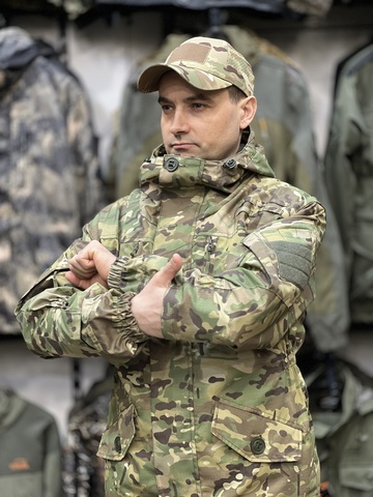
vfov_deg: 25.3
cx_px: 186
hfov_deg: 19.1
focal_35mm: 77
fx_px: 1106
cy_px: 248
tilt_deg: -3.5
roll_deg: +2.5
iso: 250
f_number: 2.8
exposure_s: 1/33
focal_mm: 9
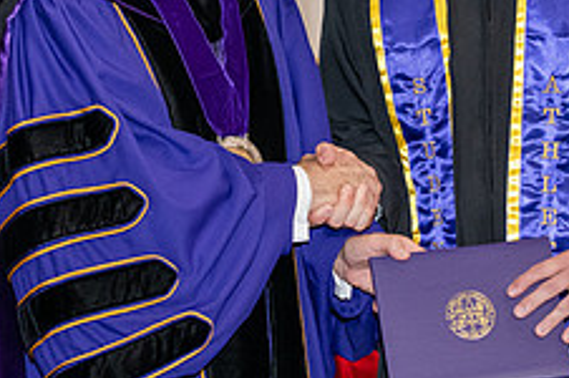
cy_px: -39
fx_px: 2841
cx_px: 201
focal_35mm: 180
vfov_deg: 7.6
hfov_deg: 11.4
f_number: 5
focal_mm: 70
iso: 2500
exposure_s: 1/200
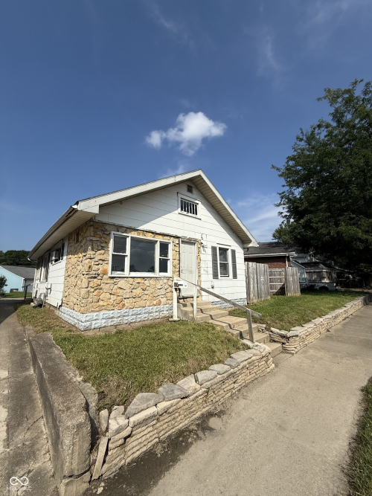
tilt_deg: +10.5
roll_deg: -0.2
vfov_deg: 102.1
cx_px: 186
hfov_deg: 85.7
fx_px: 201
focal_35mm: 14
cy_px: 248
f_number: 2.2
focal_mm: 2.22
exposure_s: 1/5155
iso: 50
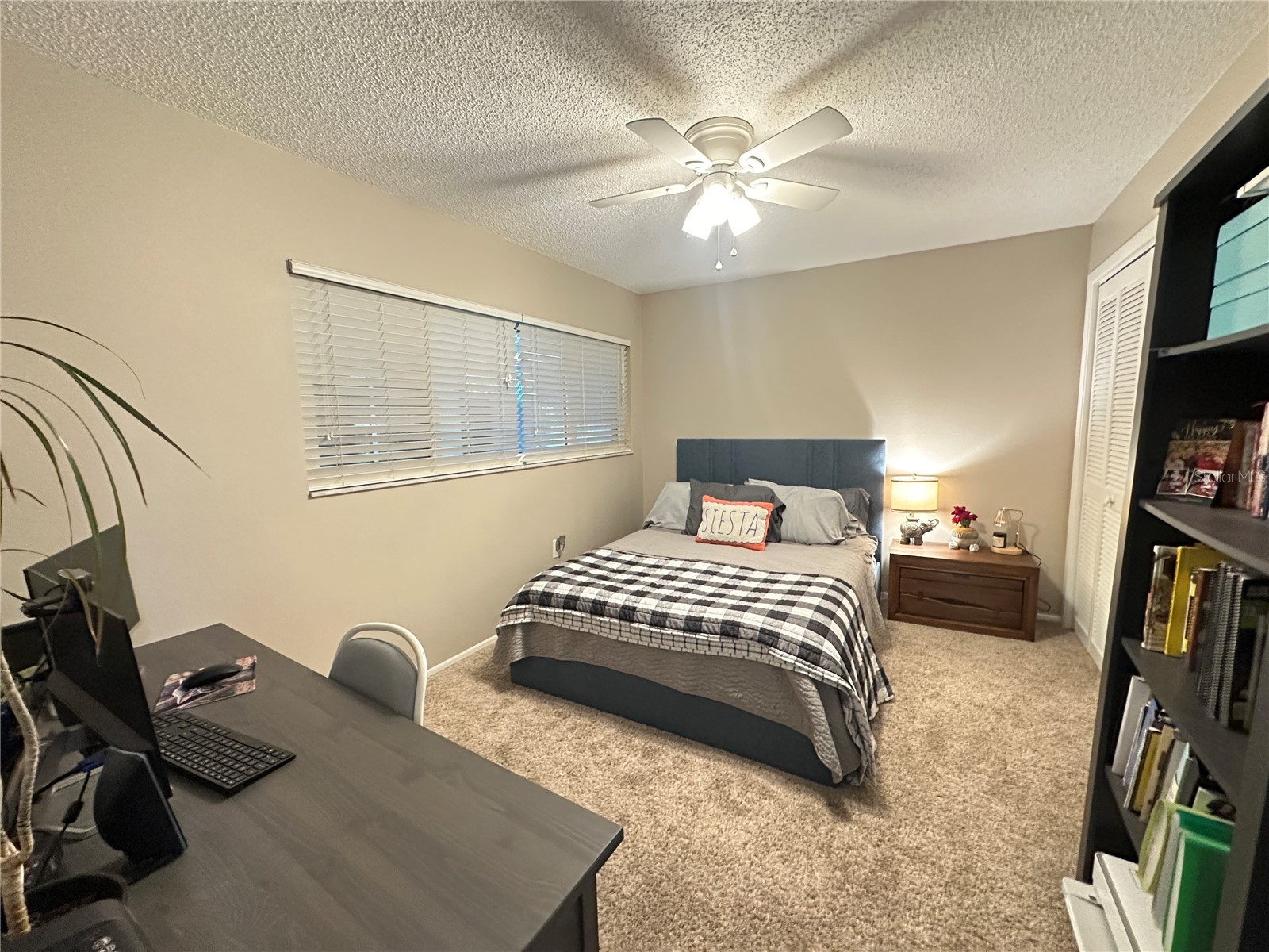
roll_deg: +0.6
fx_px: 513
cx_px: 634
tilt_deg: -6.3
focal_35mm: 14
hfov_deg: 102.1
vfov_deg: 85.7
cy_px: 476
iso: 800
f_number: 2.2
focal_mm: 2.22
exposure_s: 1/60
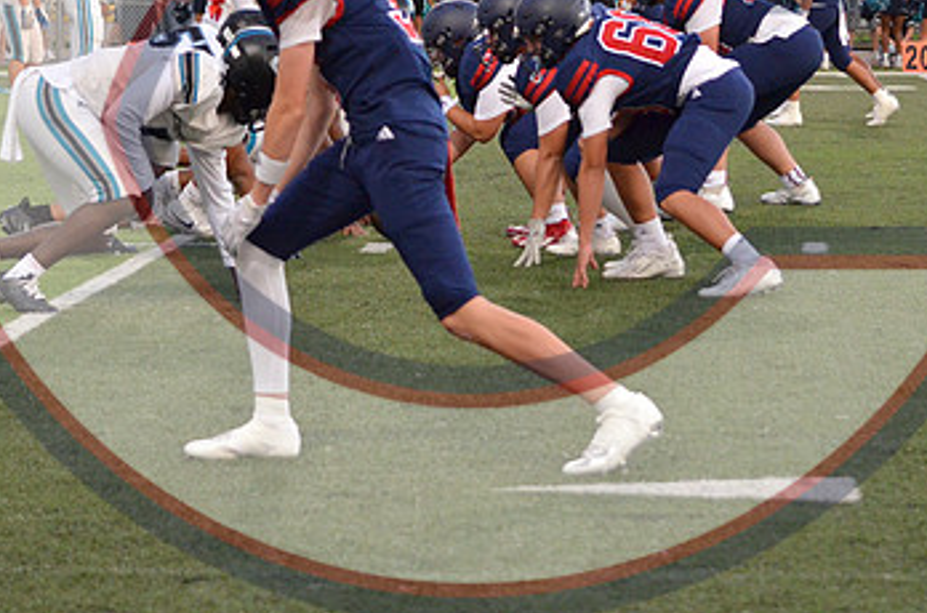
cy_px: 120
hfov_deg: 12.1
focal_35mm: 170
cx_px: 461
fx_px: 4366
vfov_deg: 8.0
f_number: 4.5
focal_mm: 68
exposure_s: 1/500
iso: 1800
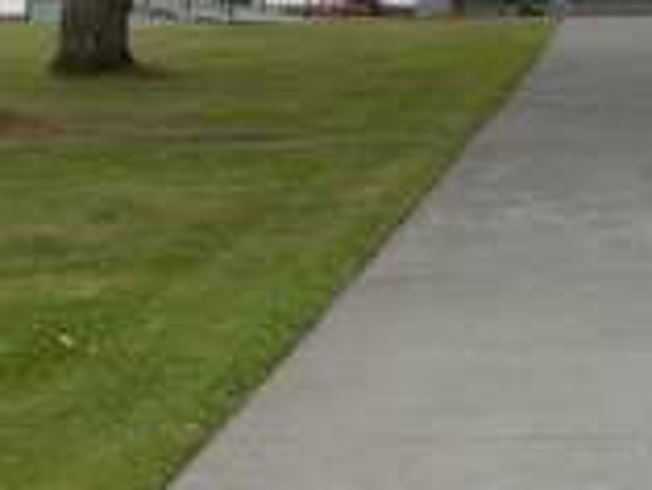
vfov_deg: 13.6
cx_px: 669
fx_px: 1998
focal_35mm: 106
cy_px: -71
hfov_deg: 18.0
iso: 100
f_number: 5.1
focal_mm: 9.5
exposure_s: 1/175
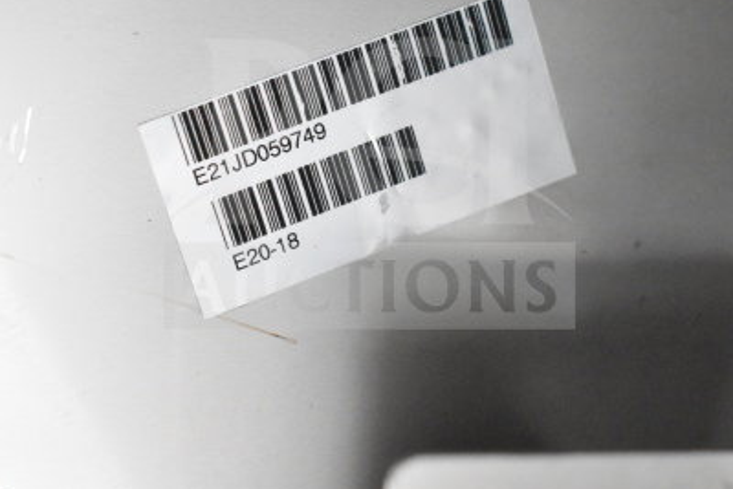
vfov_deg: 15.7
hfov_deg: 23.4
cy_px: 184
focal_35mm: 87
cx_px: 368
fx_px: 1772
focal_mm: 38
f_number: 4.8
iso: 10000
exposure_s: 1/60
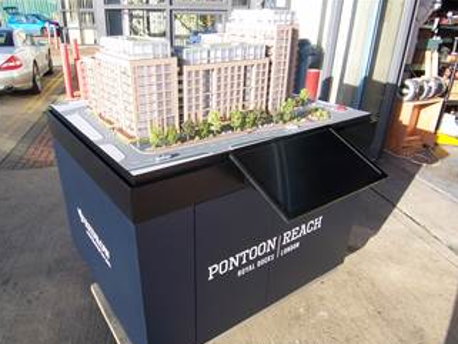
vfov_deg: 53.0
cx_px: 205
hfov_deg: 67.1
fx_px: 344
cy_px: 191
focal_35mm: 26
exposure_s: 1/100
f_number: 5.6
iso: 64
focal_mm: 3.8
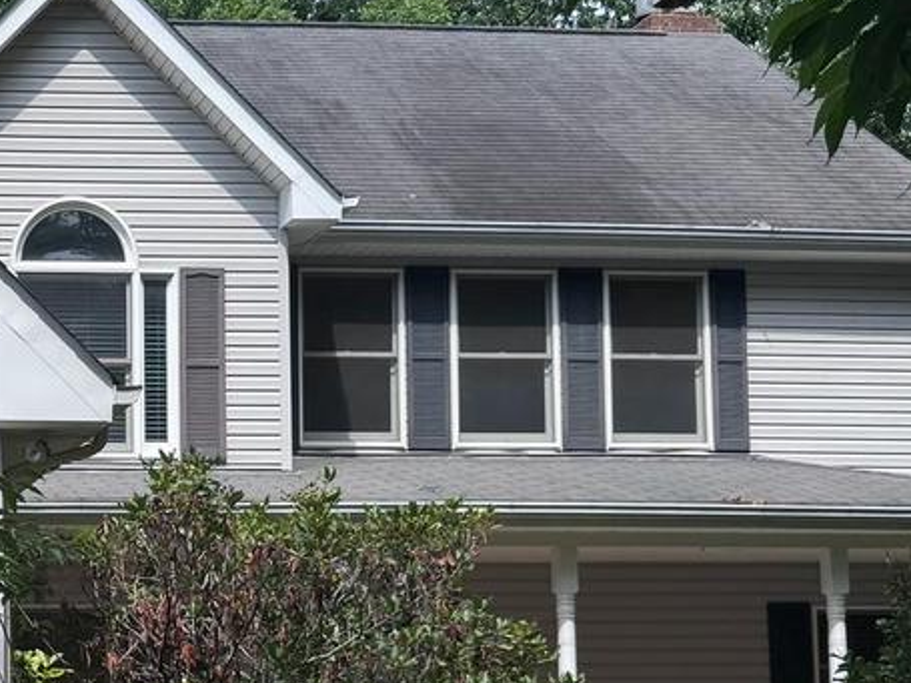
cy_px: 605
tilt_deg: +4.2
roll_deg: +0.2
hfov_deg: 23.6
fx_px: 2000
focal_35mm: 76
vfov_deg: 19.1
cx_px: -160
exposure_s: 1/2041
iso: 80
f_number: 1.78
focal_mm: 6.76
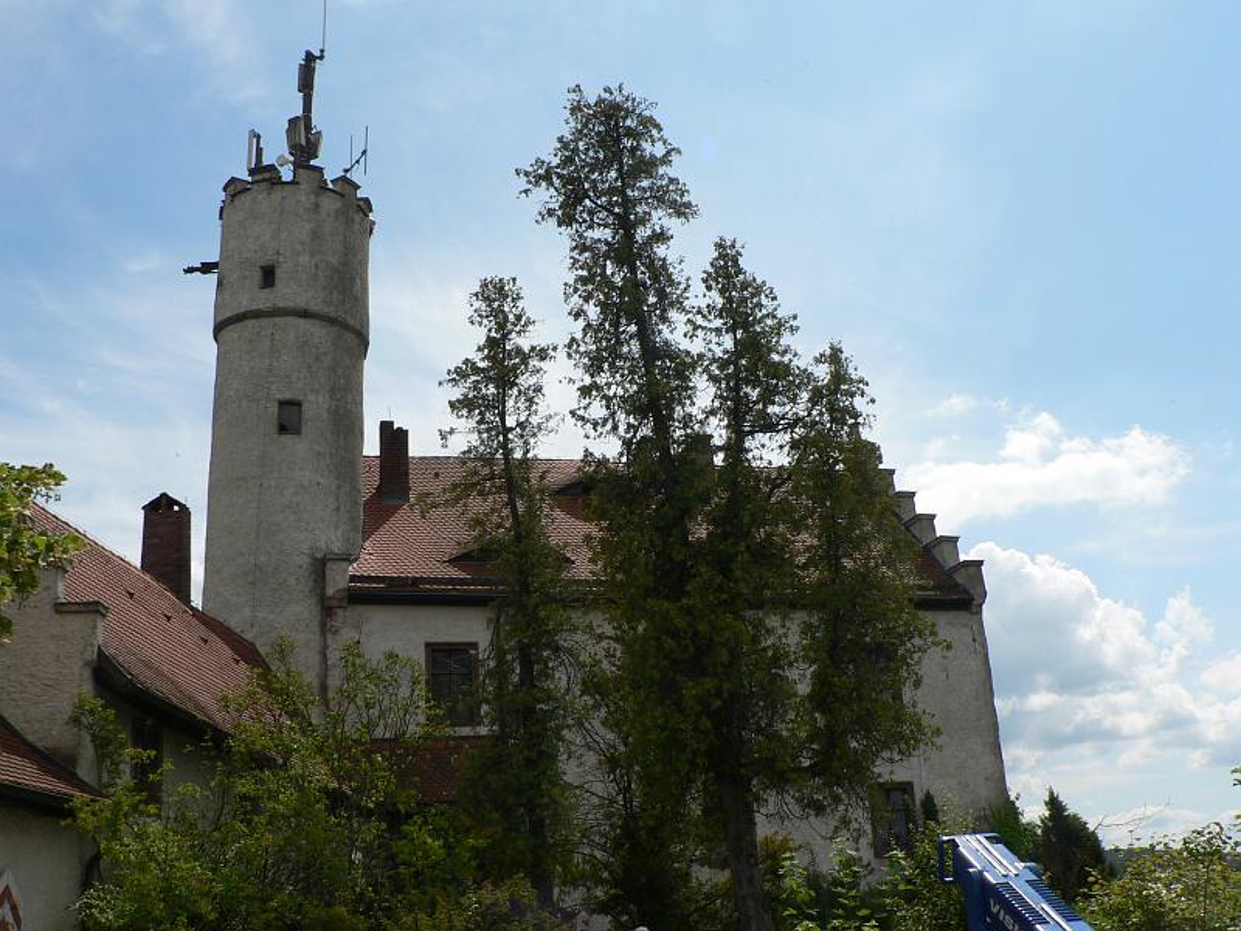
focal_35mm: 36
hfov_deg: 51.4
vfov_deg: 39.7
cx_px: 620
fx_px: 1291
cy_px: 466
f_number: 5.6
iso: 80
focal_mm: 6
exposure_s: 1/800
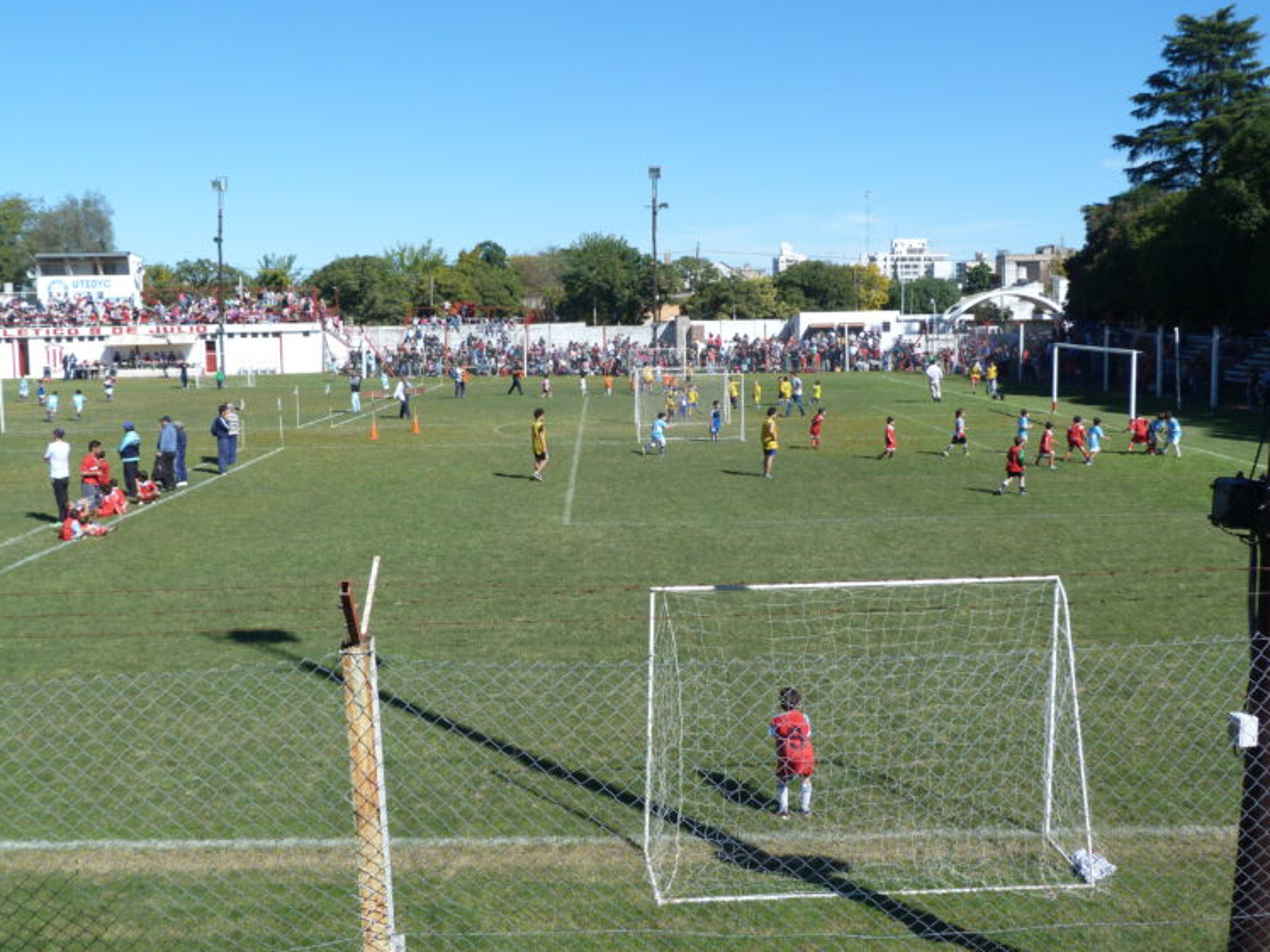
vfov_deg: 36.8
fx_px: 1431
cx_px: 623
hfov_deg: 47.9
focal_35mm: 39
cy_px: 467
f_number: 3.6
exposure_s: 1/640
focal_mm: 6.8
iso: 80
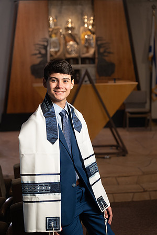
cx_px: 78
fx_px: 595
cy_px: 118
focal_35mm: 91
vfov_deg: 22.4
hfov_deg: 15.0
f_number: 4
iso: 1250
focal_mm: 91
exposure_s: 1/250
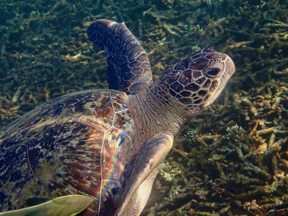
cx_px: 144
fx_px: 557
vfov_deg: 21.9
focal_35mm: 67
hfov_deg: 29.0
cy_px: 108
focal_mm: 11.88
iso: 250
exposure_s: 1/125
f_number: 5
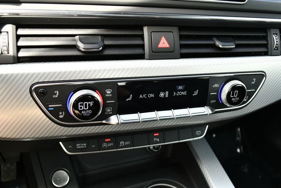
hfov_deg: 53.1
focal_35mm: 36
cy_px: 94
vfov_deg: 36.9
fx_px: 281
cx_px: 140
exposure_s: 1/250
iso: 400
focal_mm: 18
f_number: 4.5
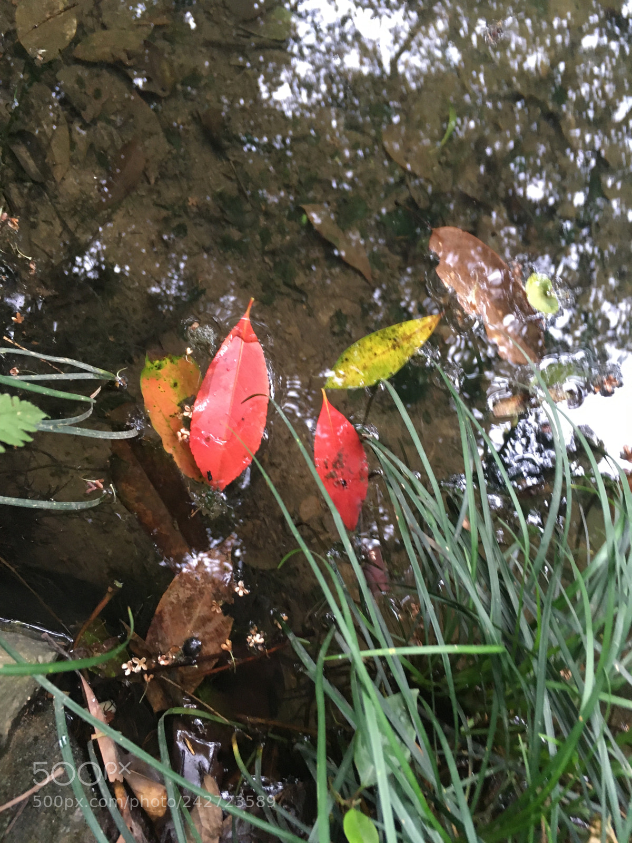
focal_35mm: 29
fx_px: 706
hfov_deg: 48.2
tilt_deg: -88.9
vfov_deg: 61.7
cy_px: 422
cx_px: 316
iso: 160
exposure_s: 1/33
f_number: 2.2
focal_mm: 4.15
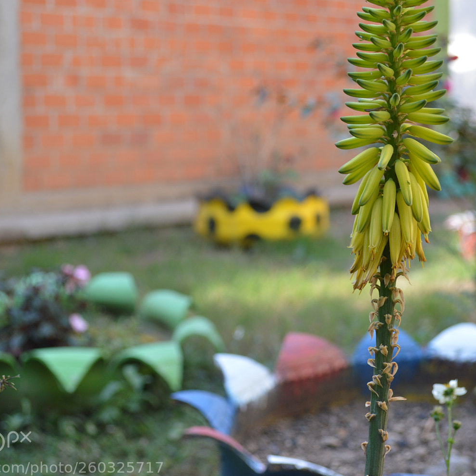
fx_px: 1151
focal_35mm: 74
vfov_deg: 23.4
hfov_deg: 23.3
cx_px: 296
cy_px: 250
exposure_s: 1/100
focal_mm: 36
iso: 200
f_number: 5
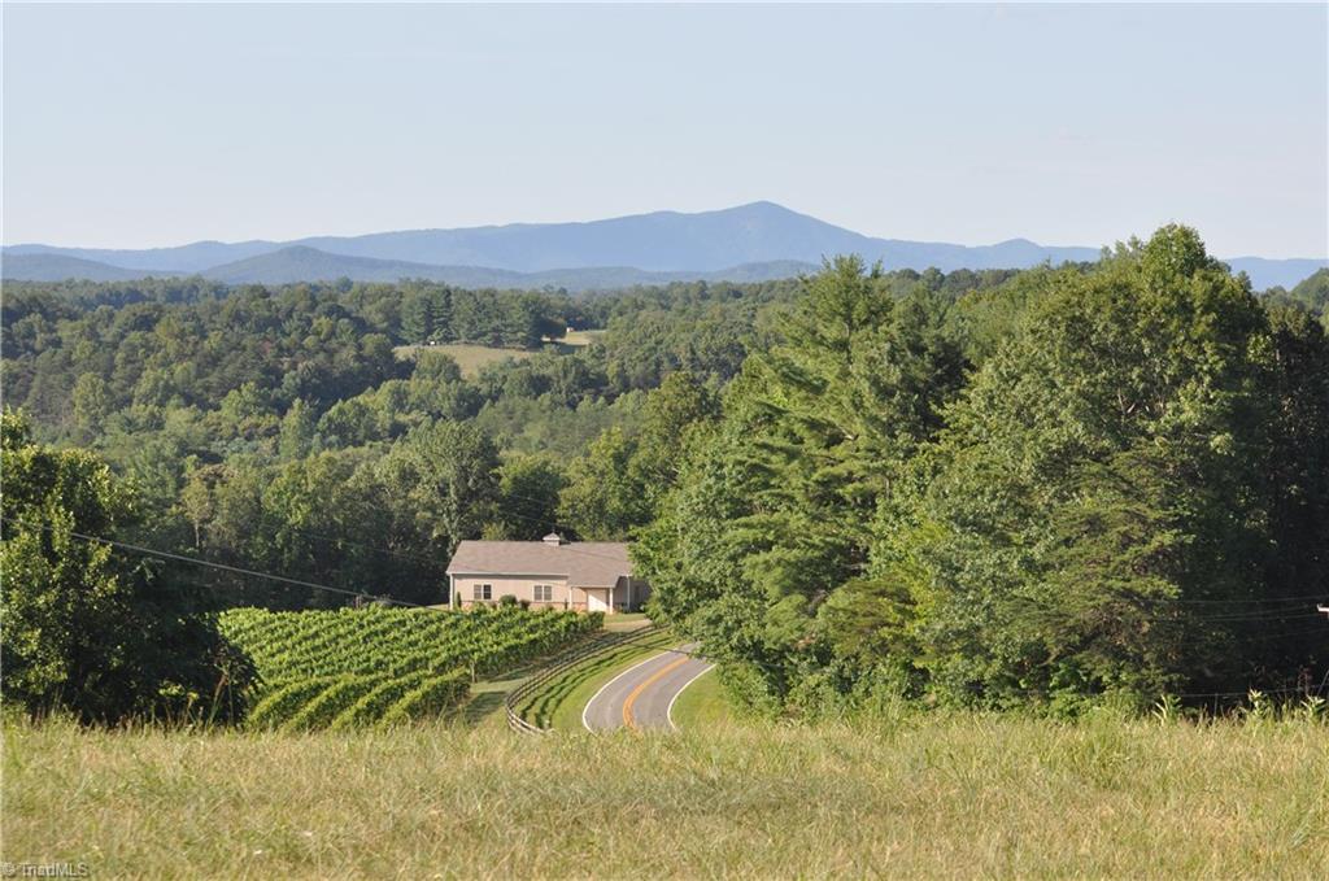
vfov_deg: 13.0
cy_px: 440
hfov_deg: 19.5
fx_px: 3870
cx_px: 664
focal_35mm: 105
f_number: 7.1
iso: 400
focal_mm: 70
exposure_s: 1/800
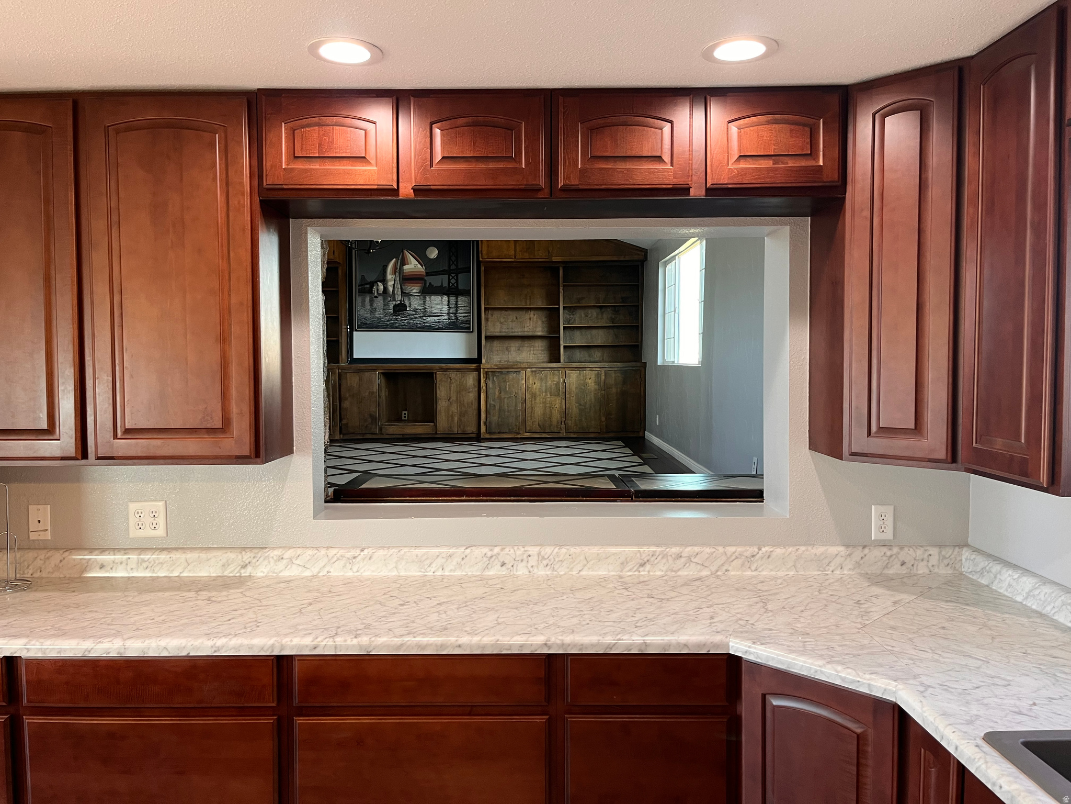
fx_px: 804
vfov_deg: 53.1
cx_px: 536
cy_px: 402
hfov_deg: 67.3
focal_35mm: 26
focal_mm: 5.1
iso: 80
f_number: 1.6
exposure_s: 1/60
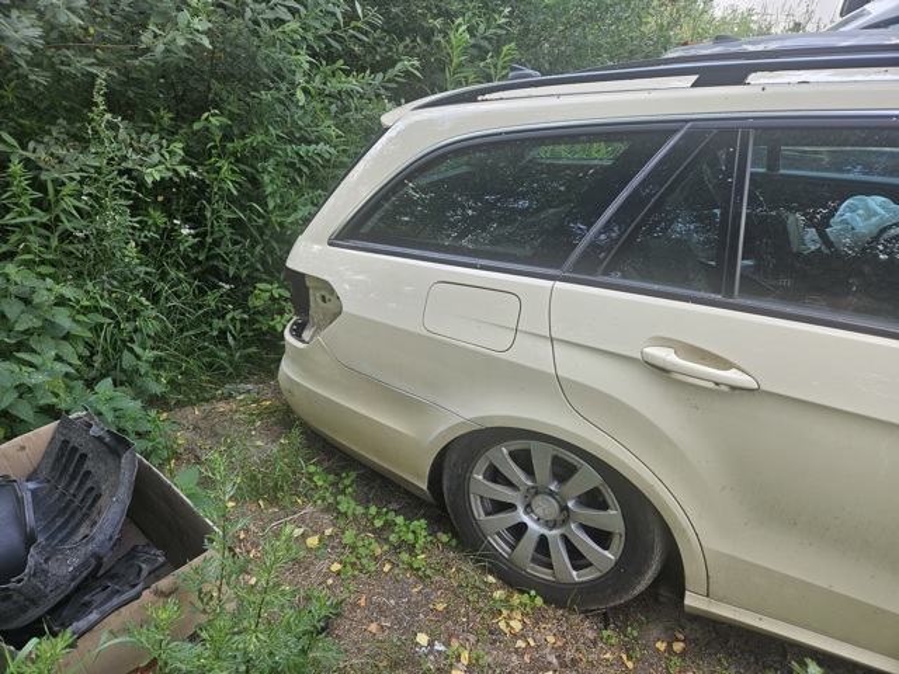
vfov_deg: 58.9
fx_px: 597
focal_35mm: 23
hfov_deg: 73.9
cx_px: 450
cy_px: 337
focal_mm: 5.4
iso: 32
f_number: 1.8
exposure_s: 1/170
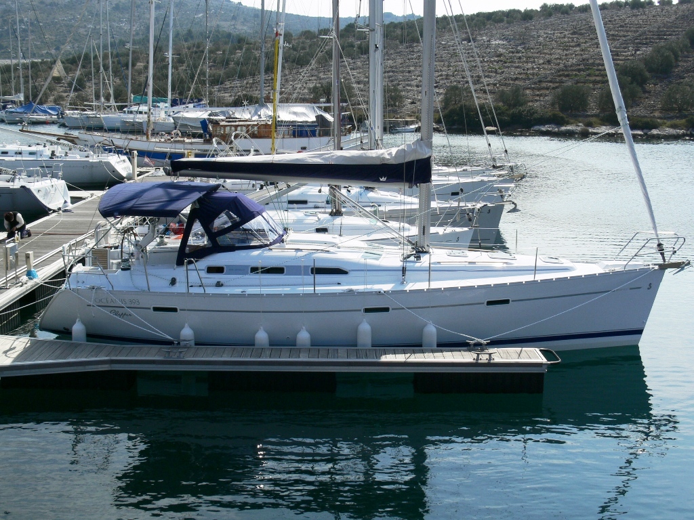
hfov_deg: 43.9
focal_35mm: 43
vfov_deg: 33.6
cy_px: 260
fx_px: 862
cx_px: 347
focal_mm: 8.8
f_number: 5.6
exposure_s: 1/400
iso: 80
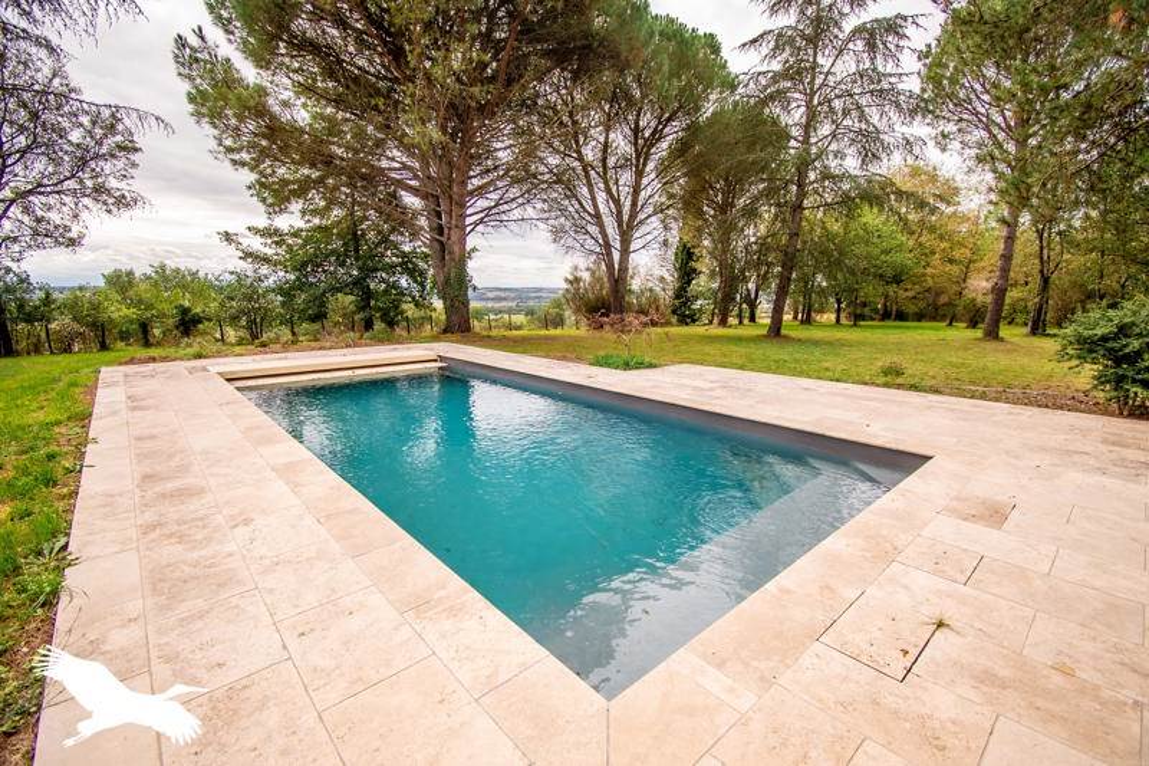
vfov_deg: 77.3
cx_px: 574
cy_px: 383
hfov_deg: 100.4
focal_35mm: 15
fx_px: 479
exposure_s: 1/640
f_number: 5
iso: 200
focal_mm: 10
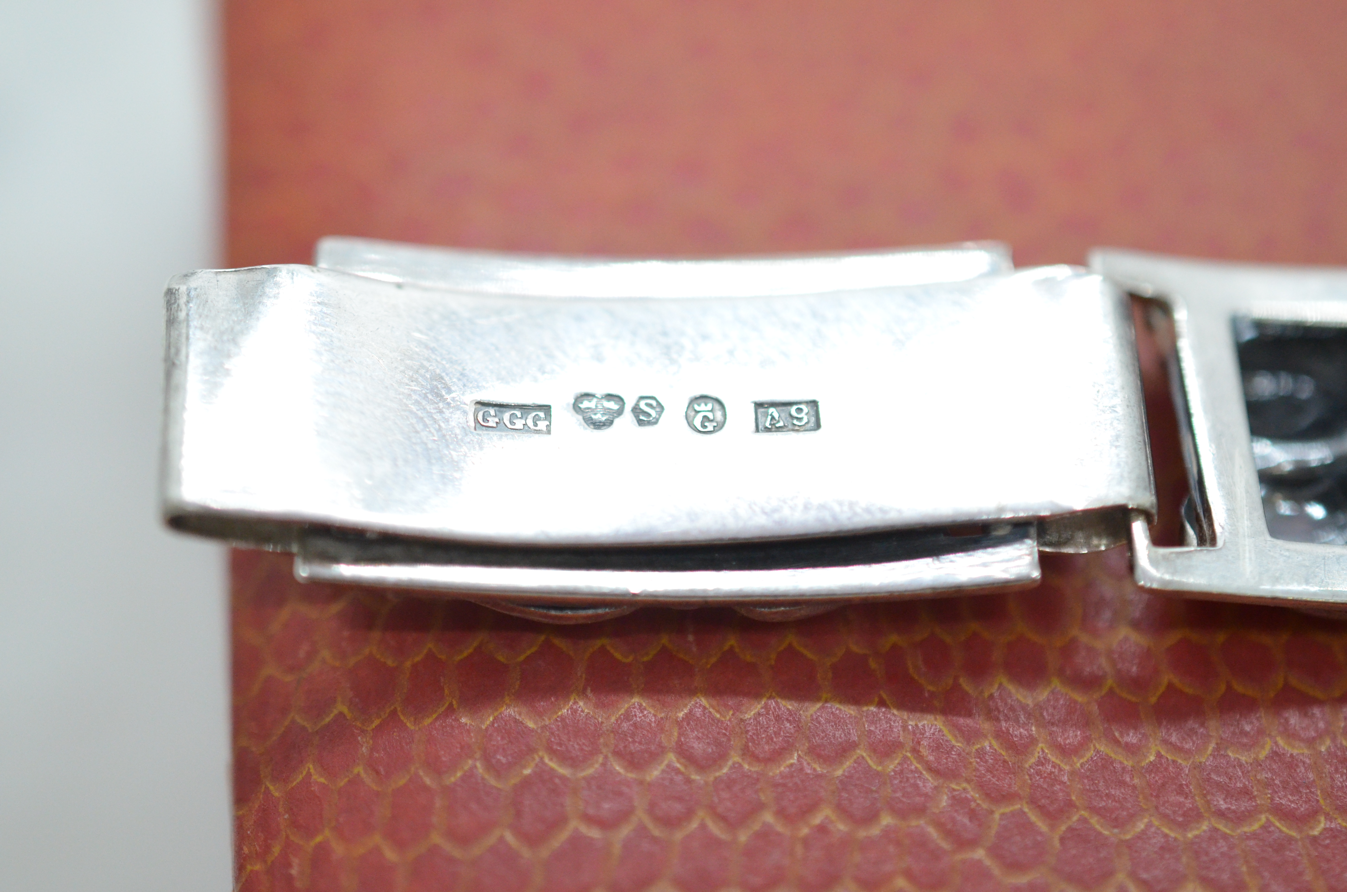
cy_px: 446
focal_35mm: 60
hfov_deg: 33.5
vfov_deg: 22.5
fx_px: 2240
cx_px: 674
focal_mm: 40
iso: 2500
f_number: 4
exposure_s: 1/1600
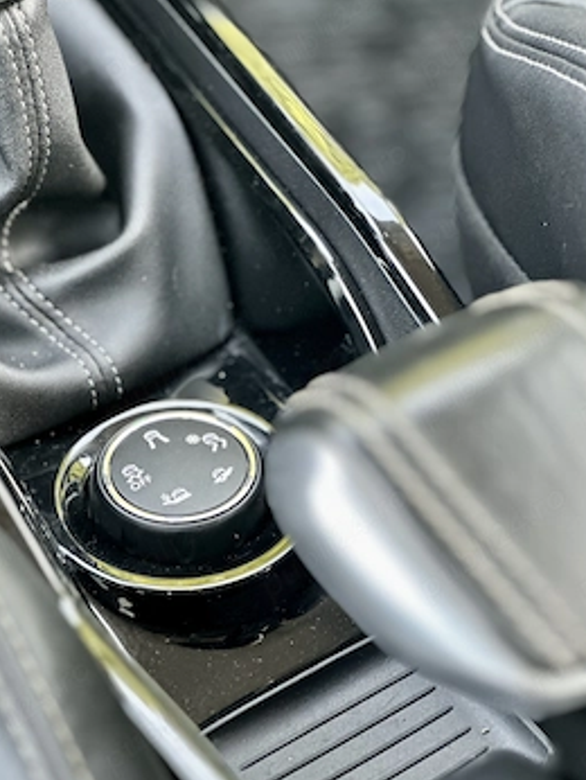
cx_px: 255
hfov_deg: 16.6
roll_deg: -0.6
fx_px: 2006
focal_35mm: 89
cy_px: 408
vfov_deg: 22.0
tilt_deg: -43.1
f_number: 2.8
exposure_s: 1/40
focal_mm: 9
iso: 250
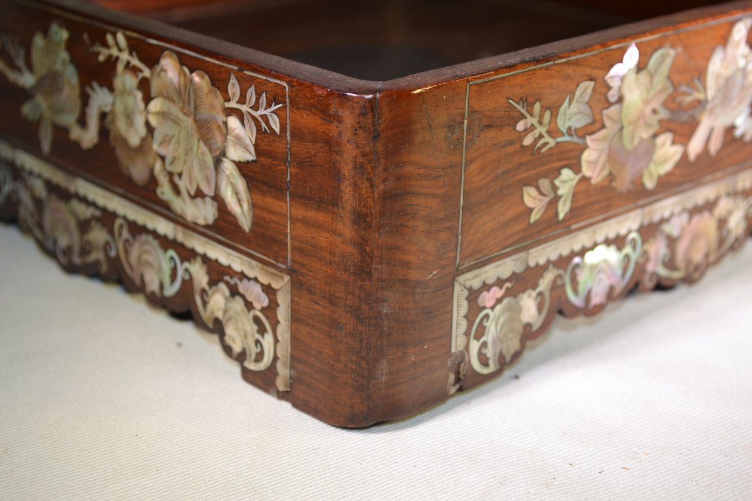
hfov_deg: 30.5
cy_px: 250
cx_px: 376
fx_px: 1379
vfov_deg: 20.6
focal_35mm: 66
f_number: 7.1
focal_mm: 44
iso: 100
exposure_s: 1/200
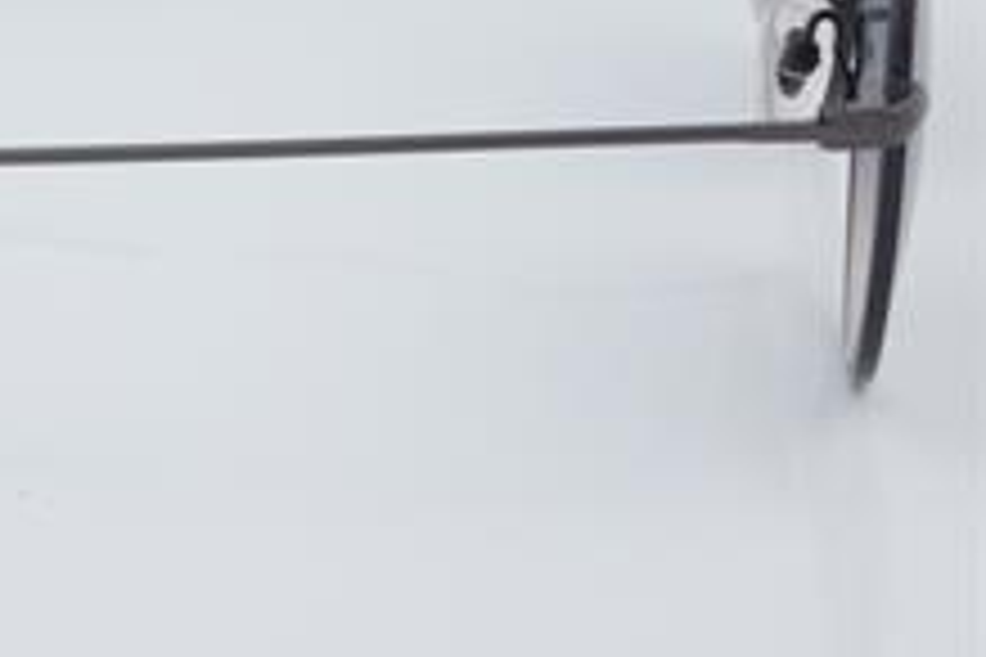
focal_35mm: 137
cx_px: 90
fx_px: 3752
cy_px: 81
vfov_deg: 10.0
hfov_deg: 14.8
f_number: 32
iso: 100
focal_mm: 50
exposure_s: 1/4
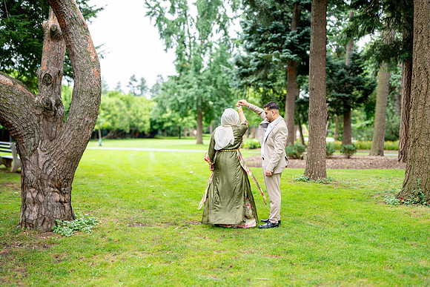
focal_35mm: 35
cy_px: 144
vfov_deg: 37.9
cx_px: 215
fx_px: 418
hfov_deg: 54.4
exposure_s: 1/500
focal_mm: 35
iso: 200
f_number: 2
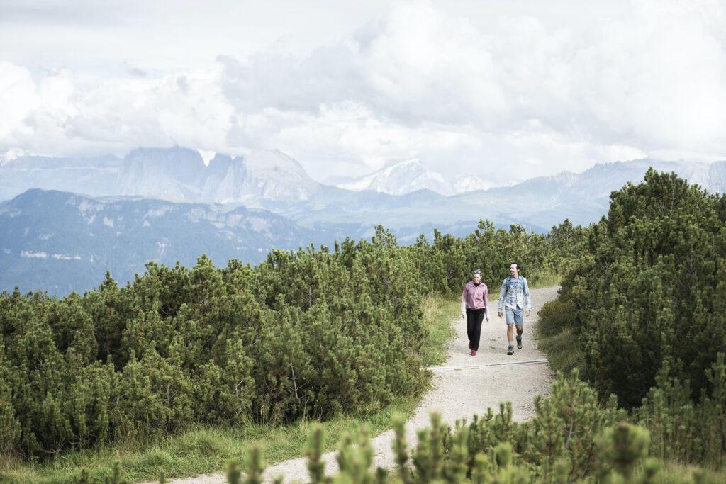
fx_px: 1412
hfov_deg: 28.8
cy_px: 242
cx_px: 363
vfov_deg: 19.5
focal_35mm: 70
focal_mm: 70
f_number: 3.5
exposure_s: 1/1600
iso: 250
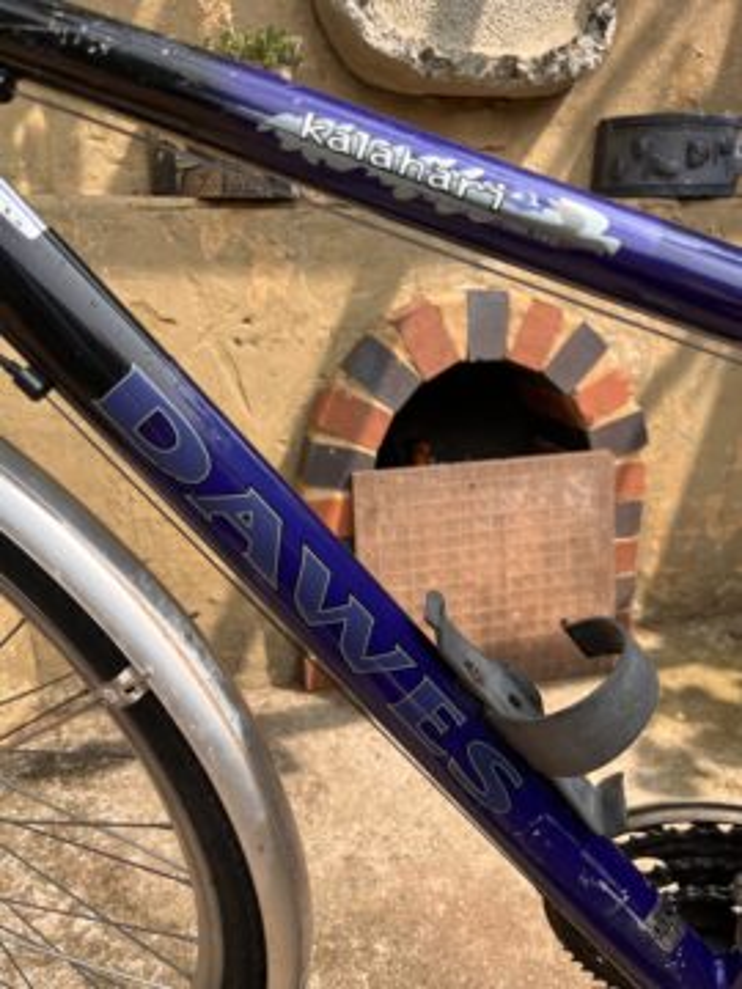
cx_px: 371
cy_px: 494
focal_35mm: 26
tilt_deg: -19.8
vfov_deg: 67.3
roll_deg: +0.9
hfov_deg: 53.1
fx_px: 743
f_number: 1.6
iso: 50
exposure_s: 1/1238
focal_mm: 5.1
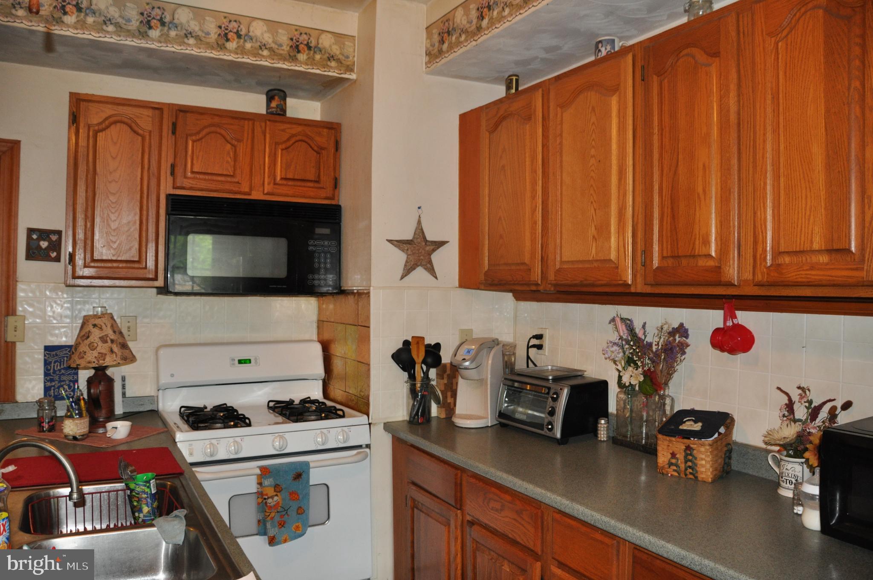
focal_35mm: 27
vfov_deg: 47.8
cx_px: 436
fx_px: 654
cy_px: 290
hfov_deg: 67.4
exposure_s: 1/60
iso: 800
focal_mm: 18
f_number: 3.5
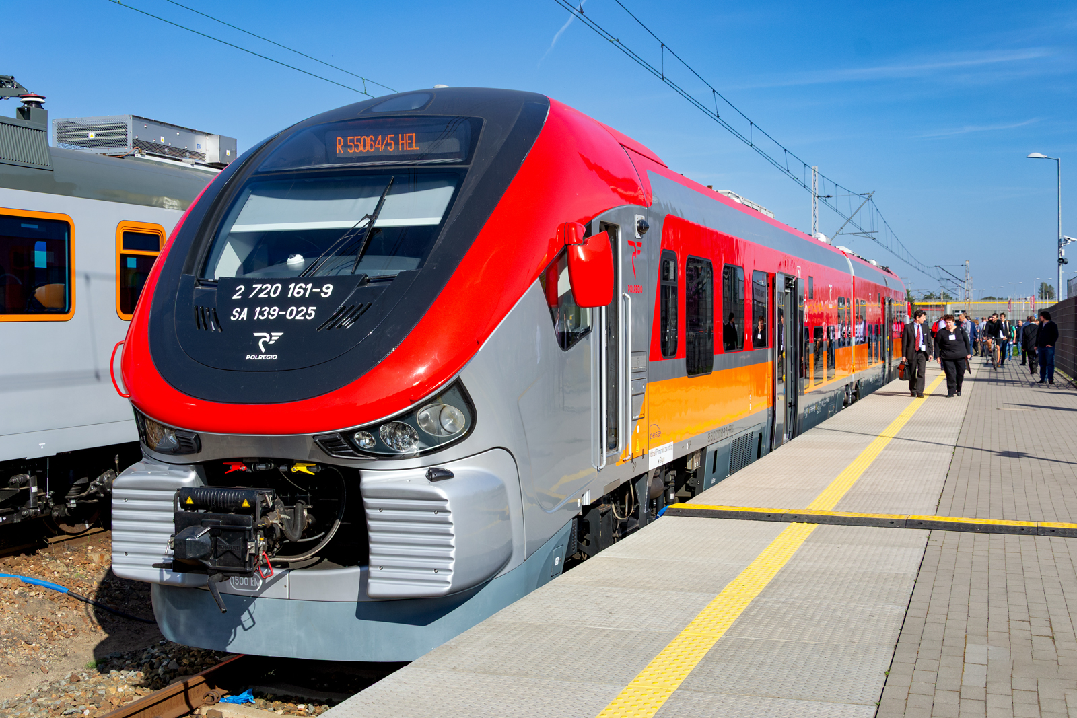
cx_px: 538
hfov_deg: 43.6
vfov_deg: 29.9
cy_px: 359
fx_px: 1346
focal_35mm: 45
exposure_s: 1/640
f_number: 8
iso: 200
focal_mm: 30
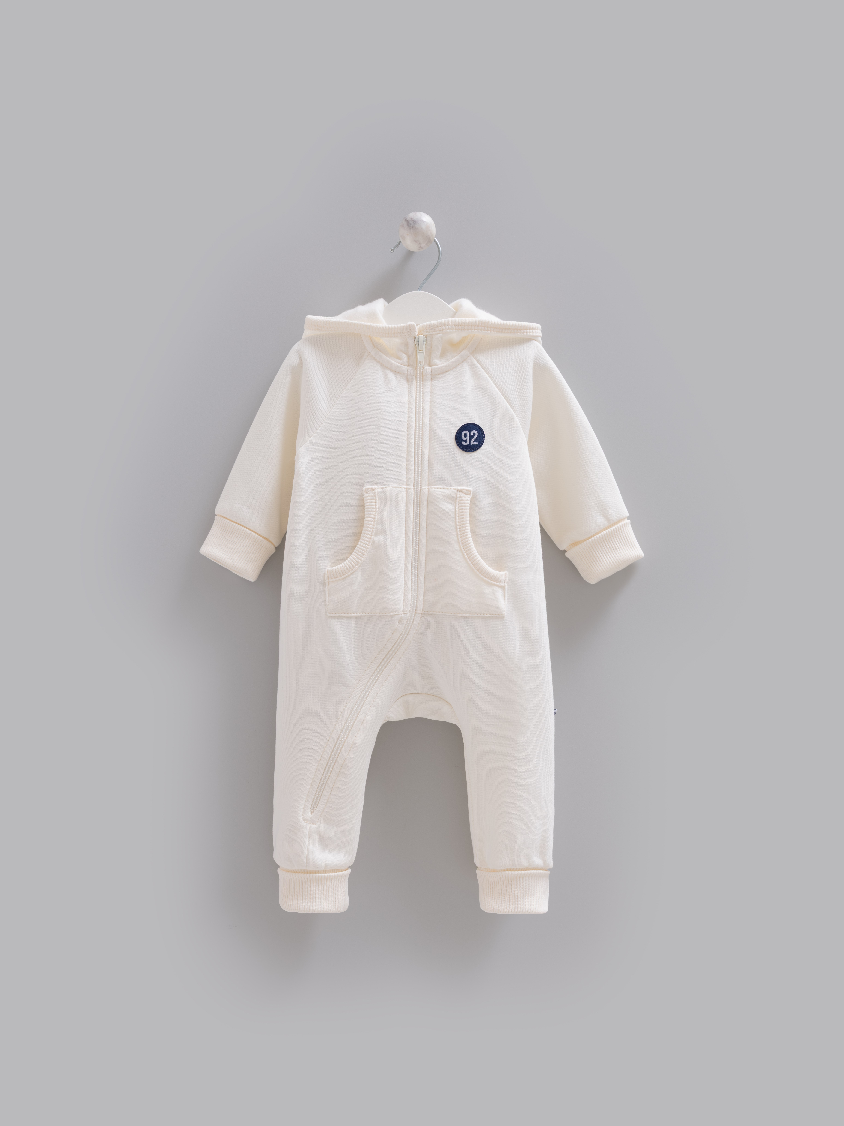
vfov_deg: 52.6
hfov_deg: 40.7
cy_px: 563
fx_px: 1138
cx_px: 422
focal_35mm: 35
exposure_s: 1/125
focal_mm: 44.1
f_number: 8
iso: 100
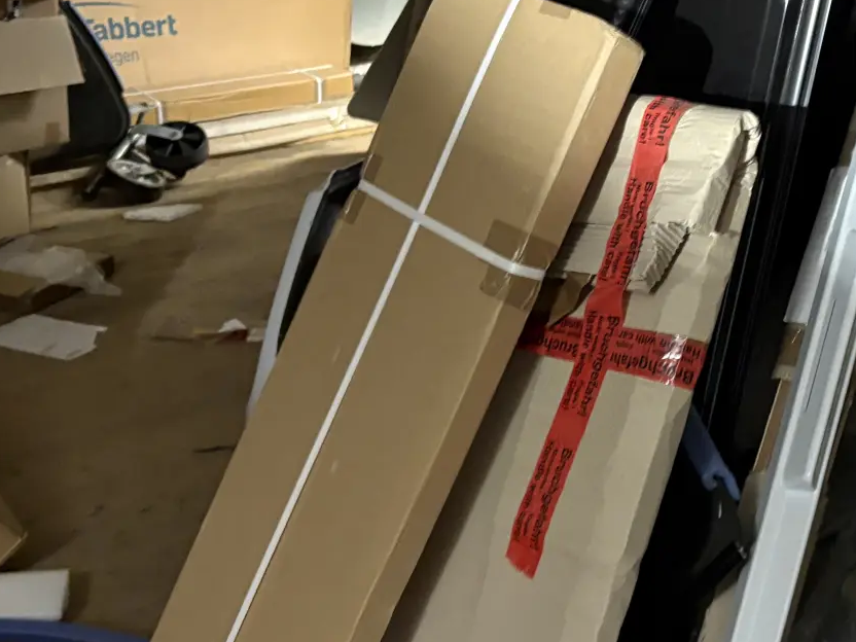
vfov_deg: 24.4
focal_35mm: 60
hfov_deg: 31.1
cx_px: 721
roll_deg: -4.7
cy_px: 363
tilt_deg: -20.7
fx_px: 1484
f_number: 1.6
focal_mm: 5.96
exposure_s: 1/25
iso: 500
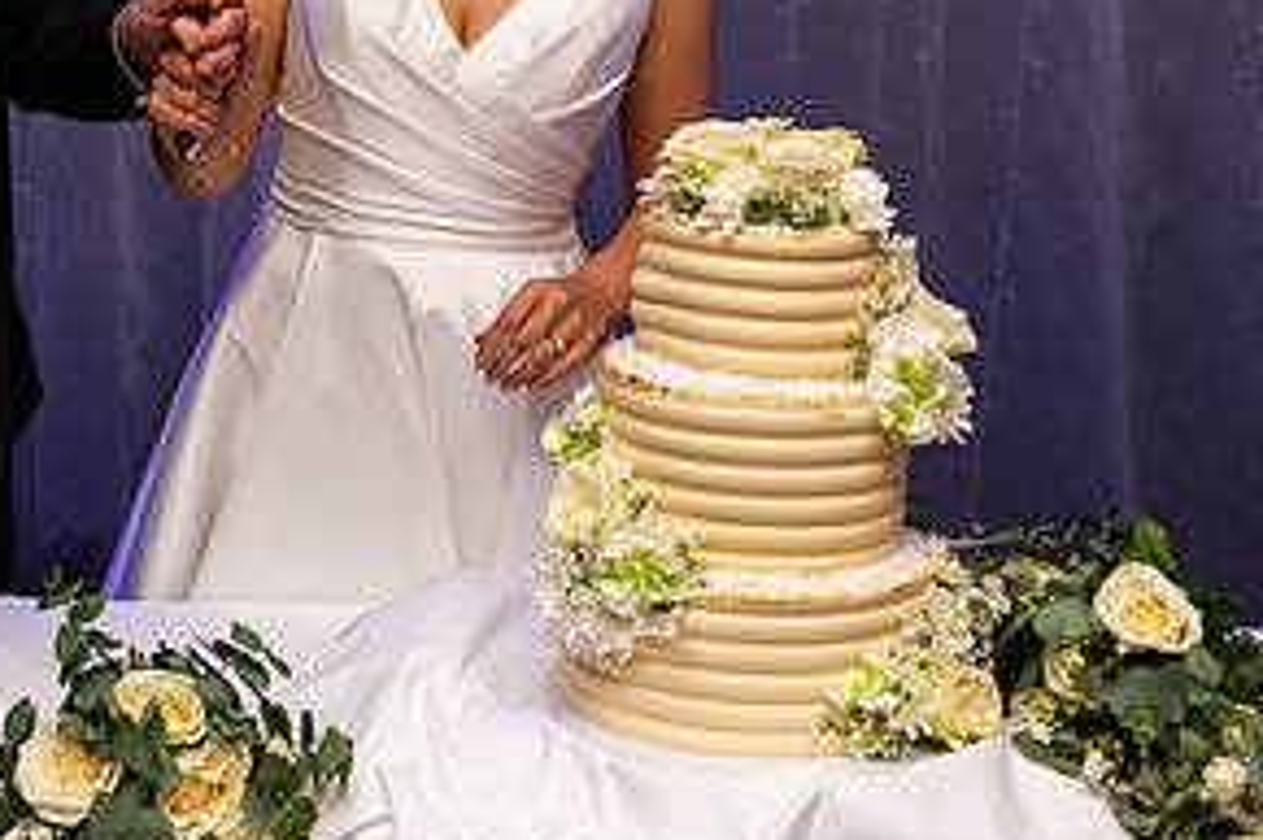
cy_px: 67
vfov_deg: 18.6
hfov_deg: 27.8
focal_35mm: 72
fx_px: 2524
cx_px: 366
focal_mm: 36
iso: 640
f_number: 3.5
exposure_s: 1/160
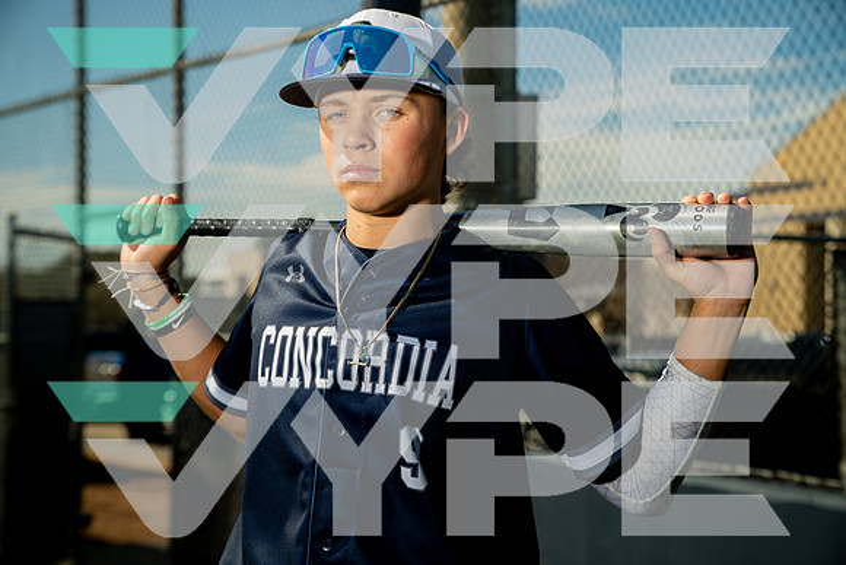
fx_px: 1622
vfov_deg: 19.7
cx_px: 423
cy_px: 282
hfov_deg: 29.2
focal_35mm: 69
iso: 100
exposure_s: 1/250
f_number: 4.5
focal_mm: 69
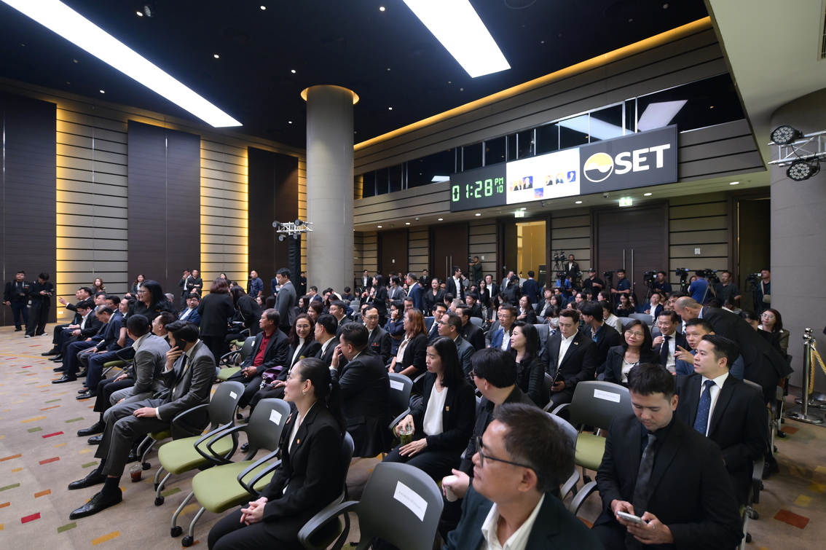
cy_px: 275
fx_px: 413
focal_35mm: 18
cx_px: 413
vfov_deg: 67.3
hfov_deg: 90.0
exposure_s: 1/160
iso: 1600
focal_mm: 18
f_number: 2.8
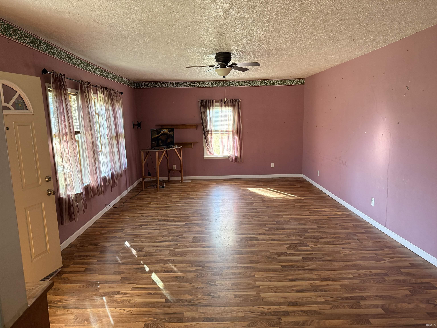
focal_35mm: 24
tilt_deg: -7.4
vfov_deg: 56.8
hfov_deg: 71.6
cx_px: 218
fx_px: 303
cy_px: 164
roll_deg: +1.9
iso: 320
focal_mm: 6.76
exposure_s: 1/120
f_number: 1.78
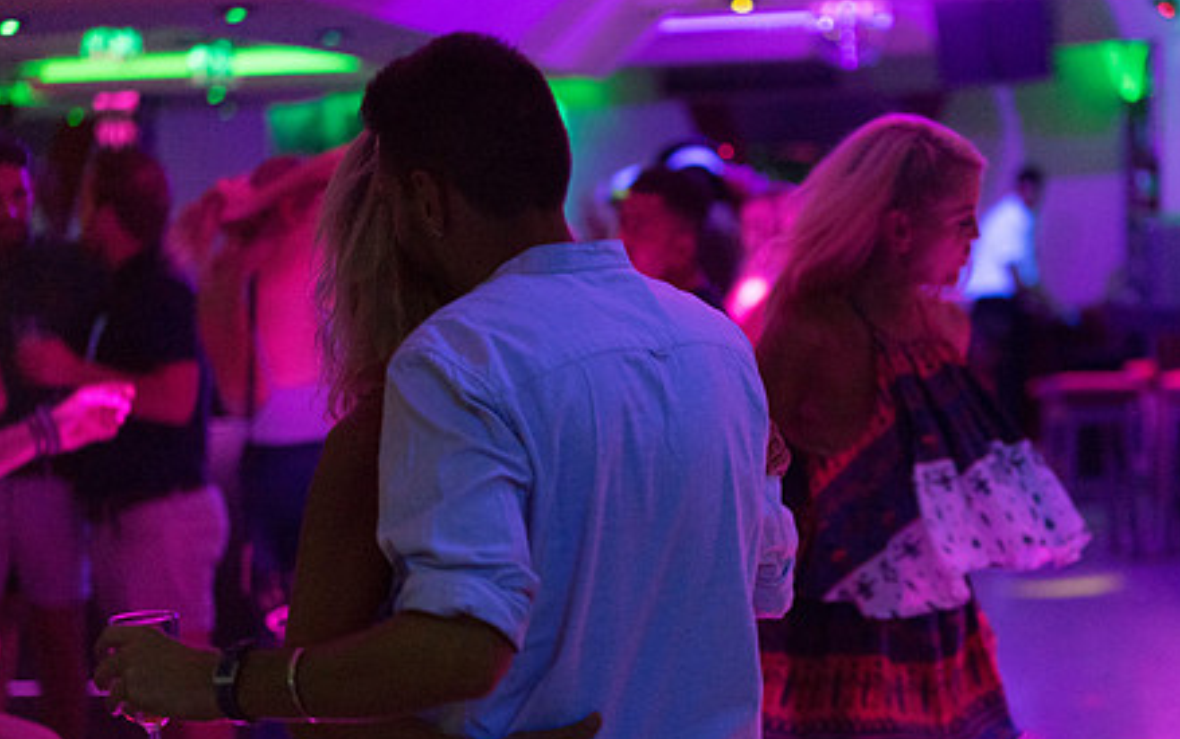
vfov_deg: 17.6
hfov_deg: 27.8
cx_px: 685
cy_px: 501
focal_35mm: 74
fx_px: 2381
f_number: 2
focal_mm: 55
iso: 6400
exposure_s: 1/100
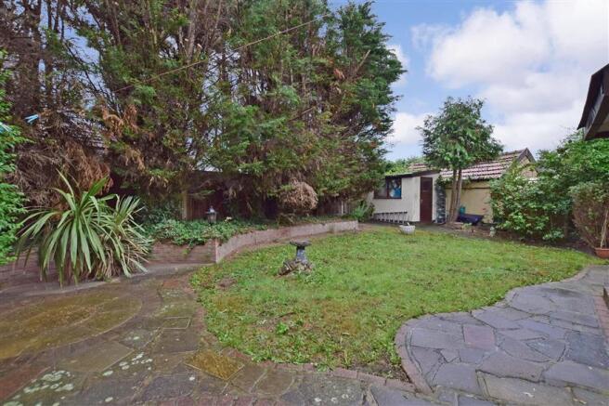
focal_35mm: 15
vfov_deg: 77.3
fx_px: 254
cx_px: 304
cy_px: 203
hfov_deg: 100.4
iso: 200
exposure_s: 1/100
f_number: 7.1
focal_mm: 10
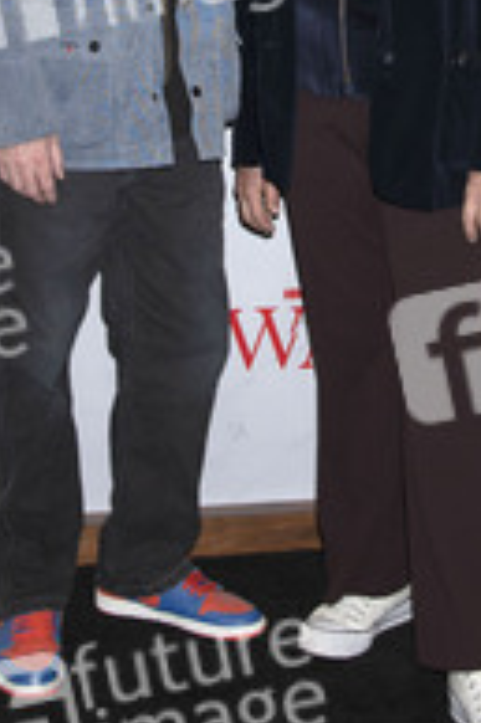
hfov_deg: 19.4
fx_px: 1405
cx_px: 242
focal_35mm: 70
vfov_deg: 28.3
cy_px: 149
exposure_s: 1/200
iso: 640
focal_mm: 34
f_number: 5.6
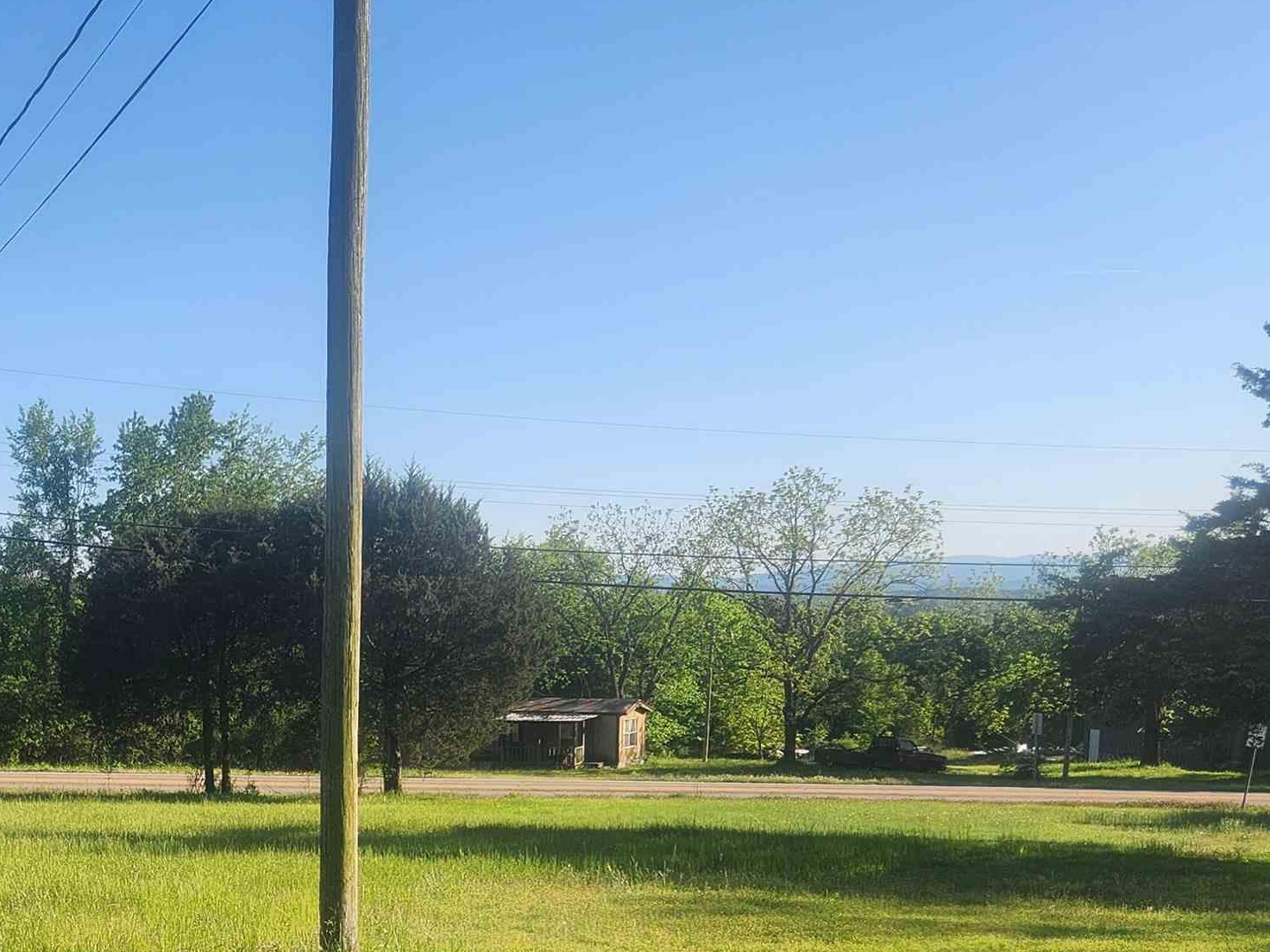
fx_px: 1761
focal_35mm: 48
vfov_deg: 29.0
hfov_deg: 38.0
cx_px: 229
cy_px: 865
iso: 20
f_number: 1.8
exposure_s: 1/1078
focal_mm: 5.4
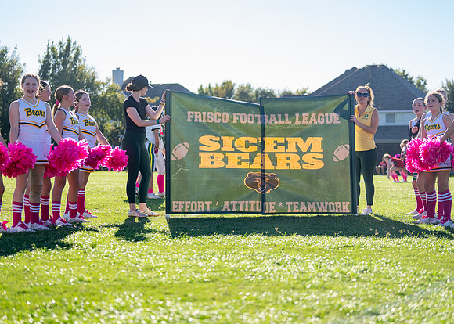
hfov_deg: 26.1
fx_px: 977
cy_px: 157
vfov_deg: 18.8
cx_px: 251
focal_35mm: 76
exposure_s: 1/3200
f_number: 2.8
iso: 400
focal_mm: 70
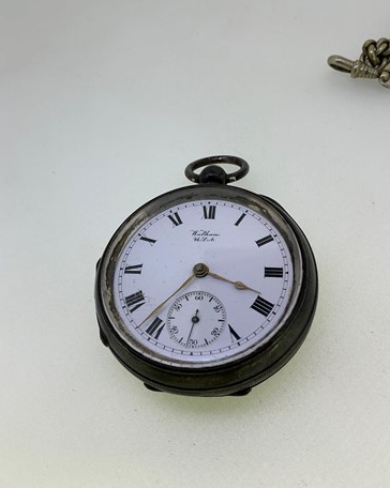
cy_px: 229
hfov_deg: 48.4
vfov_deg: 58.8
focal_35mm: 30
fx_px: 433
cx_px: 198
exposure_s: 1/218
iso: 20
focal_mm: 3
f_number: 1.8
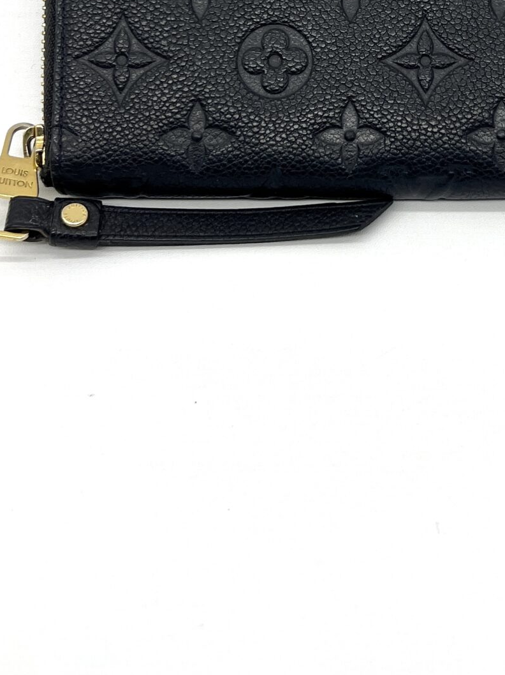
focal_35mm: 63
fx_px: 1226
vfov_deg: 29.1
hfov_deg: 22.9
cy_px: 32
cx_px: 406
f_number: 1.5
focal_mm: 5.7
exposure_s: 1/241
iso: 40
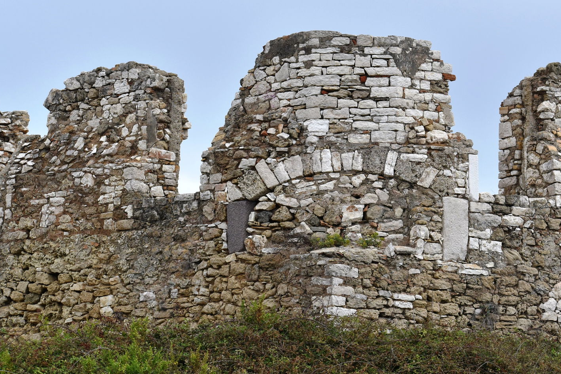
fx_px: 2213
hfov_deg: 14.4
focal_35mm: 142
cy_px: 152
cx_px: 361
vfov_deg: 9.7
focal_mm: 70
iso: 200
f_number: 6.3
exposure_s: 1/640
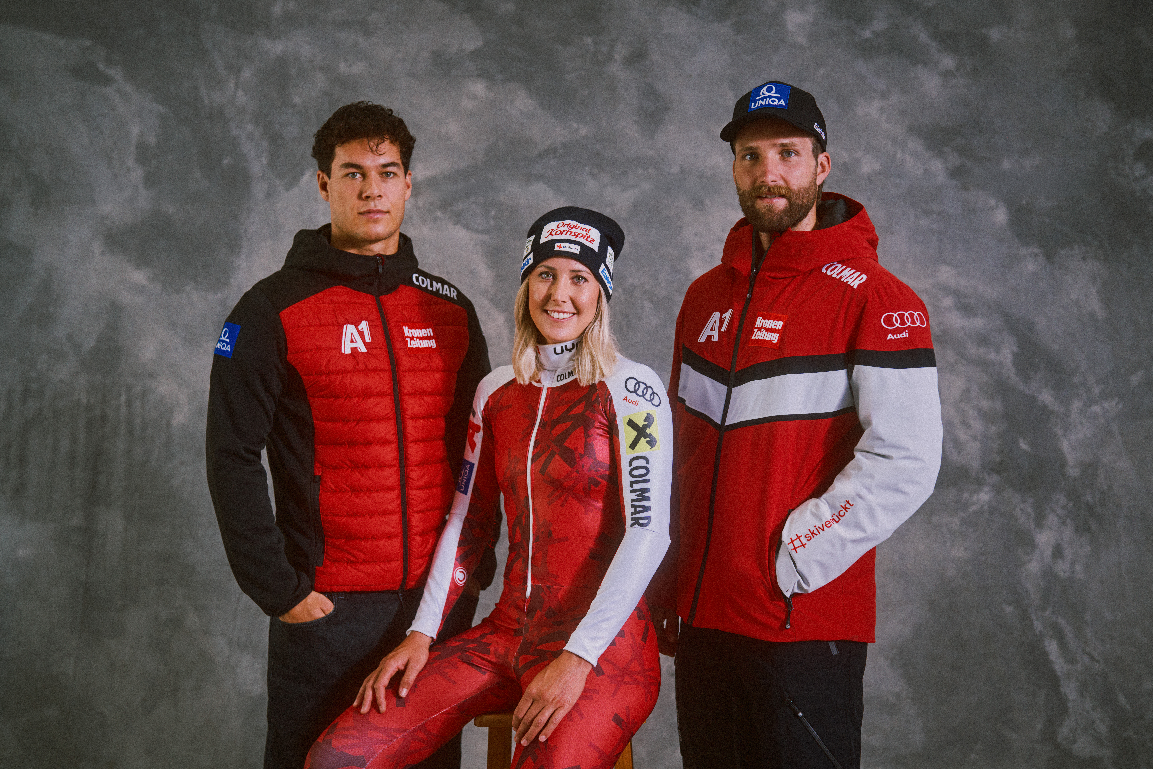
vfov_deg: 27.0
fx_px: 1601
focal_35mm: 50
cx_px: 576
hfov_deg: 39.6
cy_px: 384
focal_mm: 50
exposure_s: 1/200
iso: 640
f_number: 3.2
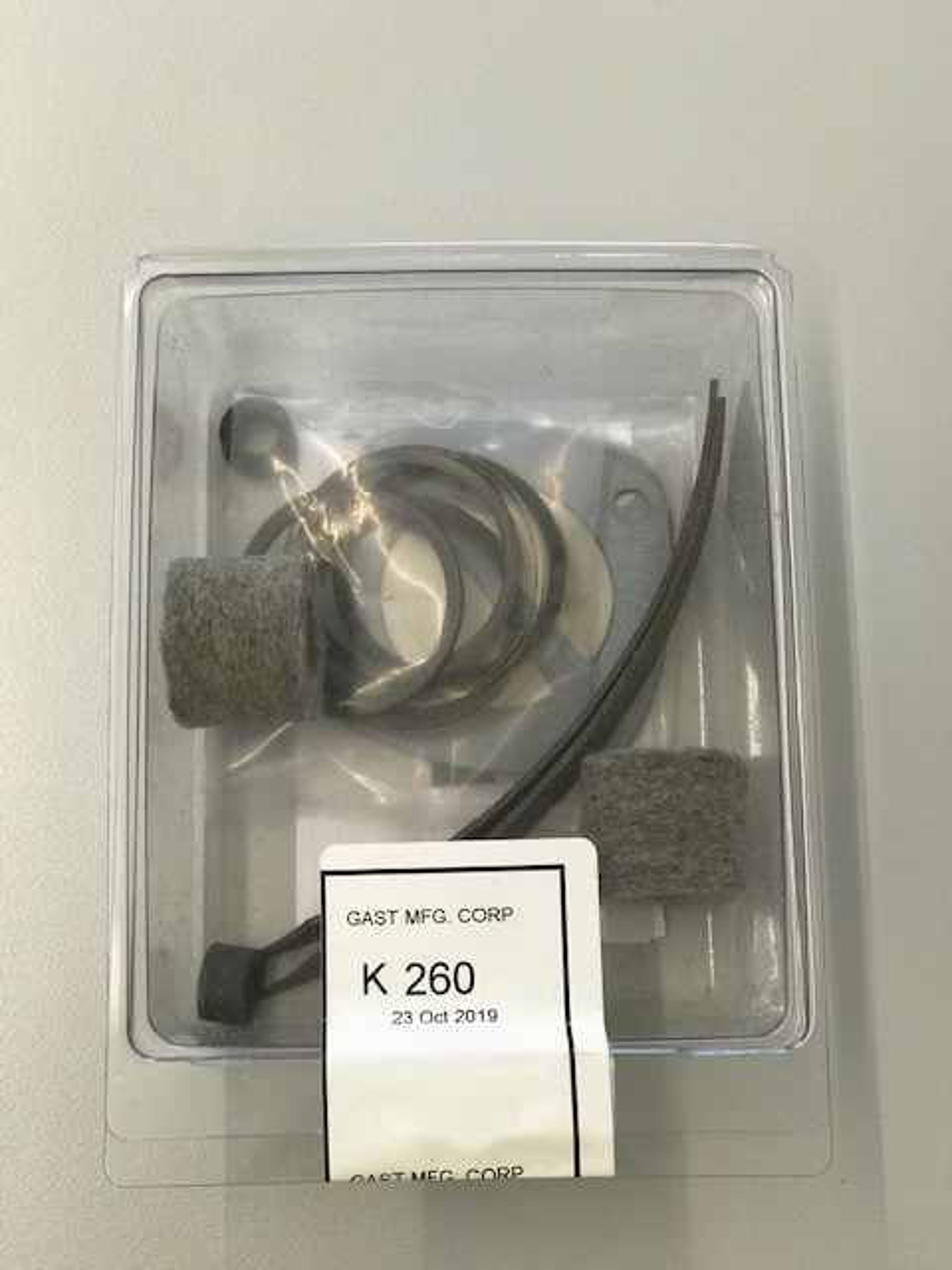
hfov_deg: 25.7
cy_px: 635
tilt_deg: -78.7
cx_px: 476
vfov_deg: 33.8
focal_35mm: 57
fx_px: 2090
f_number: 2.8
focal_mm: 6.6
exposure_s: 1/50
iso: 50
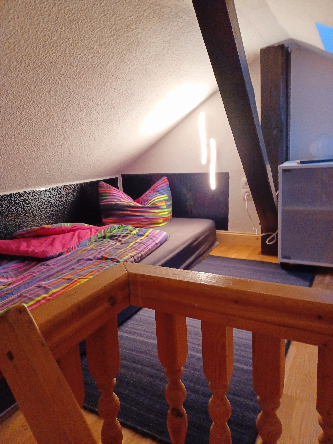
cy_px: 222
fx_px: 321
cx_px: 166
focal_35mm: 25
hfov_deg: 54.9
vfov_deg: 69.4
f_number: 1.8
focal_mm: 4.6
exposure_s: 1/25
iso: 320
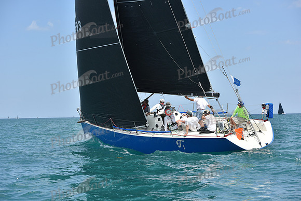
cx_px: 150
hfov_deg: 28.8
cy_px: 100
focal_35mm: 70
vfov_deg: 19.5
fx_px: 585
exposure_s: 1/1250
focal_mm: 70
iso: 250
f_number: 6.3
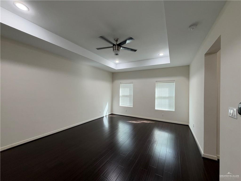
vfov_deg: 85.7
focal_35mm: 14
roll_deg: -1.7
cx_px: 120
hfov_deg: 102.1
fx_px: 97
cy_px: 90
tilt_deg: +2.8
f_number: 2.2
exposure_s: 1/120
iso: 250
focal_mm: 2.22
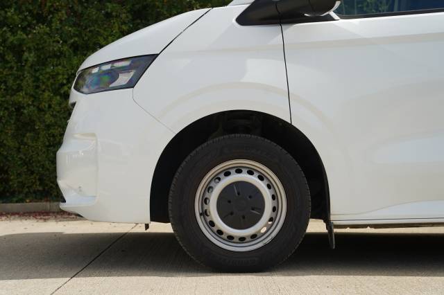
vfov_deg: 23.9
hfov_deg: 35.2
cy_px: 148
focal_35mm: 57
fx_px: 699
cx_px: 222
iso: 100
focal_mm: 56.7
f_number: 5
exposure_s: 1/250
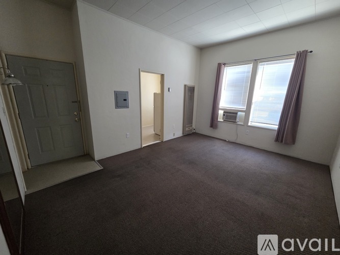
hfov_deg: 106.2
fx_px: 128
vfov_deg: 89.9
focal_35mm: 13
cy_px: 128
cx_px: 170
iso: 500
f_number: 2.2
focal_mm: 2.2
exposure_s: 1/60
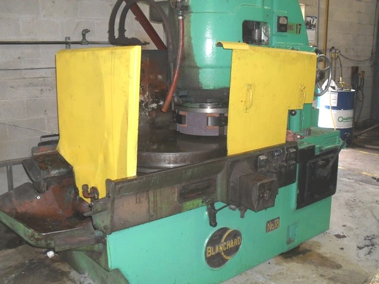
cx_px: 190
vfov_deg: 40.7
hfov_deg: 52.6
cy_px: 142
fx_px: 383
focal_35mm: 35
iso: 200
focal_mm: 6.3
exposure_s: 1/45
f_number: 3.2
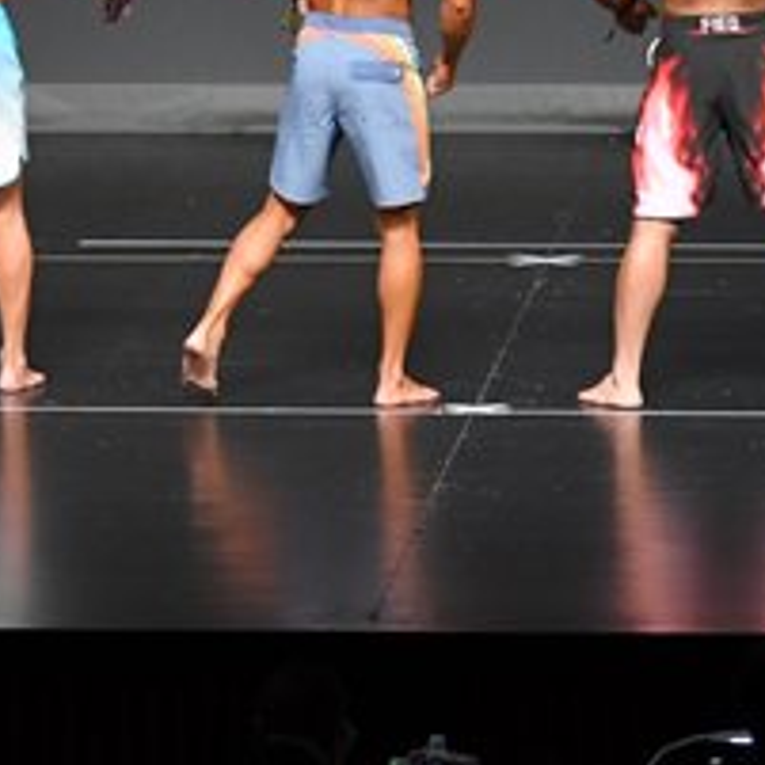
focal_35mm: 443
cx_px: 409
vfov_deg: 4.0
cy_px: 72
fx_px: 11076
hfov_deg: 4.0
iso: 2500
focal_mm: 90
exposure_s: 1/400
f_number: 5.6
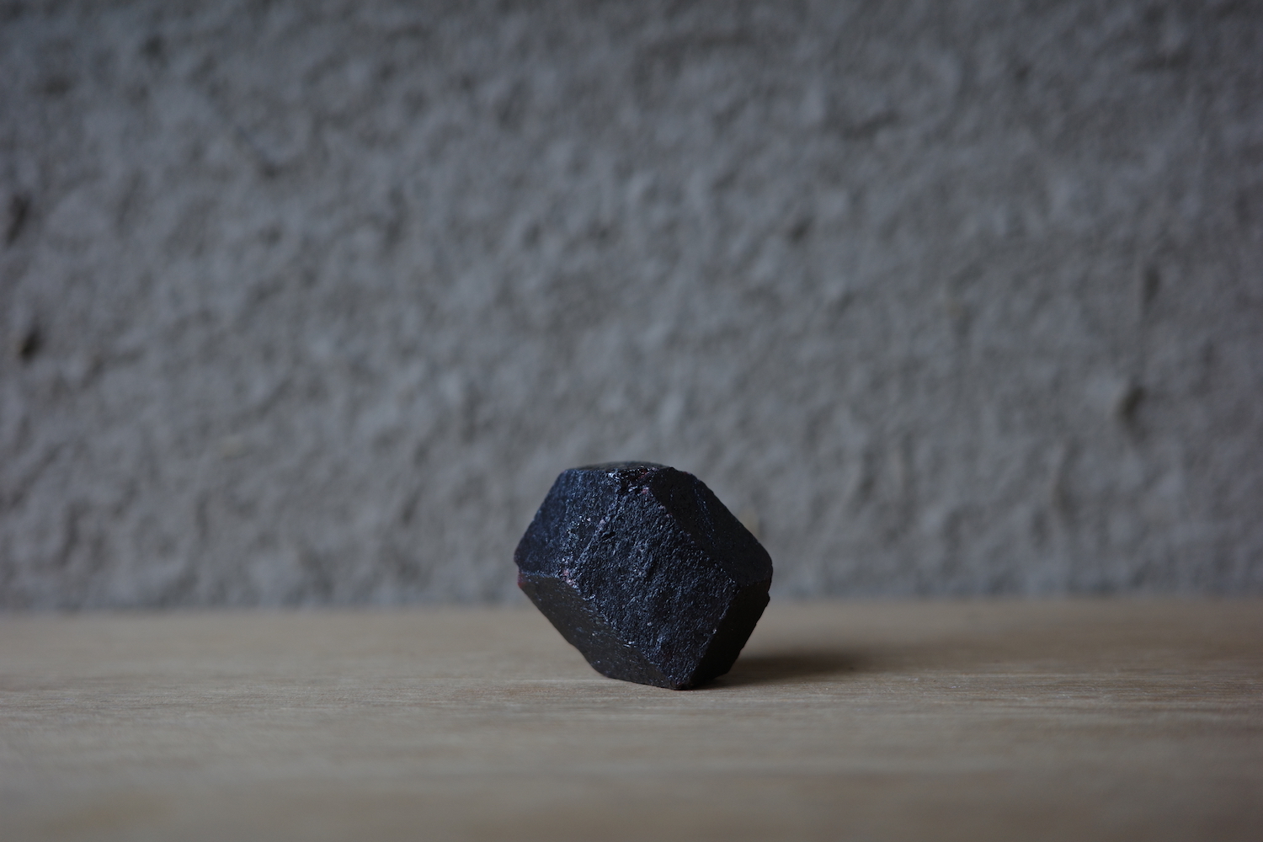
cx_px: 632
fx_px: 1403
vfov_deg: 33.4
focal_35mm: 40
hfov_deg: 48.5
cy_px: 421
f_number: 2.8
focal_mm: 26
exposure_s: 1/80
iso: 200
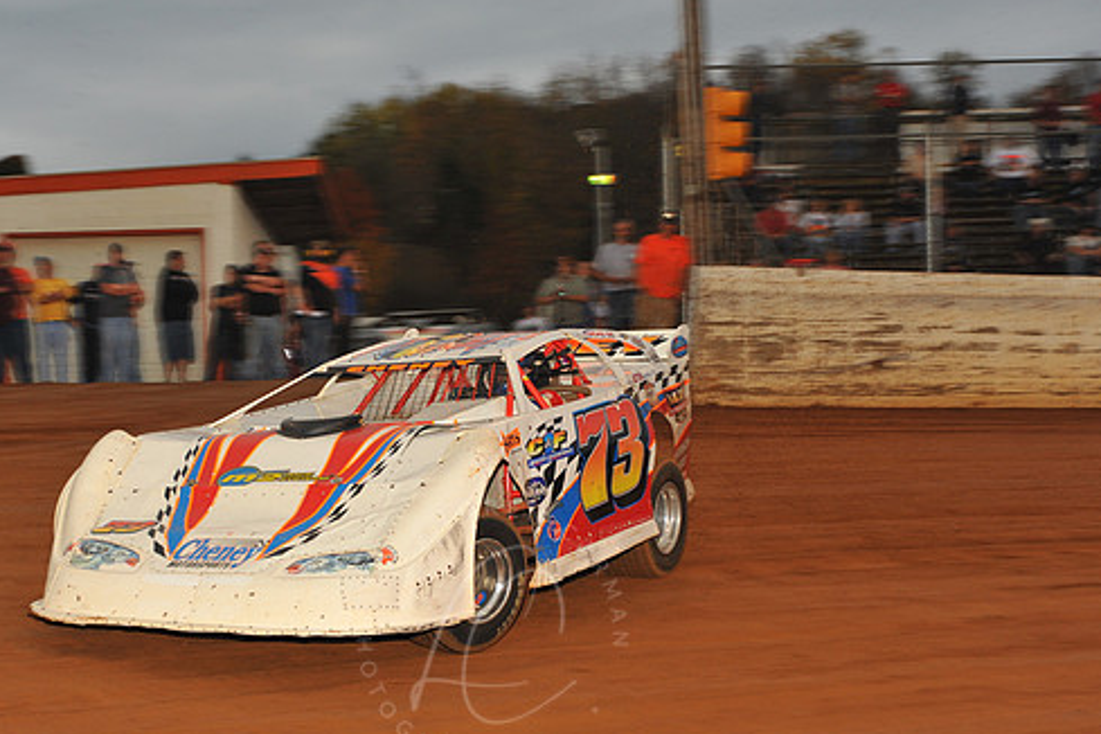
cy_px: 428
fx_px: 2538
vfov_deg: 16.4
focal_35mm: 83
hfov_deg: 24.5
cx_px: 491
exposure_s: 1/320
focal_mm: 70
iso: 800
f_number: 7.1
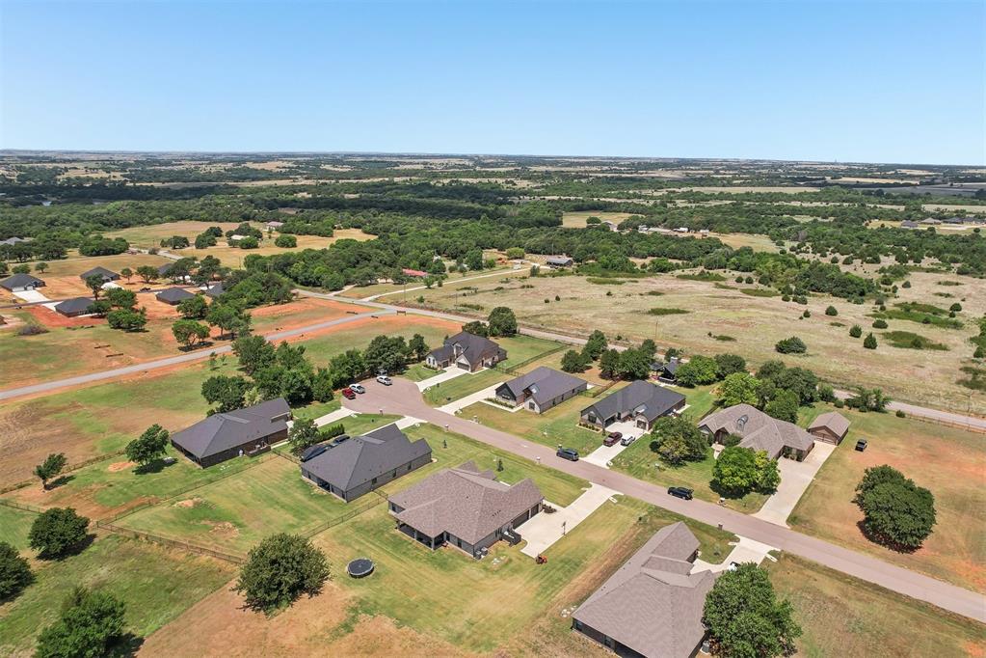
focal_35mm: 22
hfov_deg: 78.6
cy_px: 329
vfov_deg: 57.2
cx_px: 493
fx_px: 603
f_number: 2.8
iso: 100
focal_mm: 8.4
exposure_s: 1/320
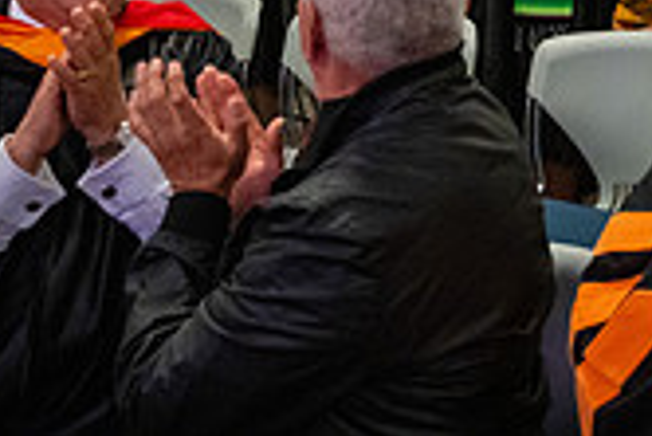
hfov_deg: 17.1
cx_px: 860
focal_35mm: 112
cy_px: -320
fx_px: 2030
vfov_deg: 11.5
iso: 8000
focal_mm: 32
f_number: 5.6
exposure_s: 1/200
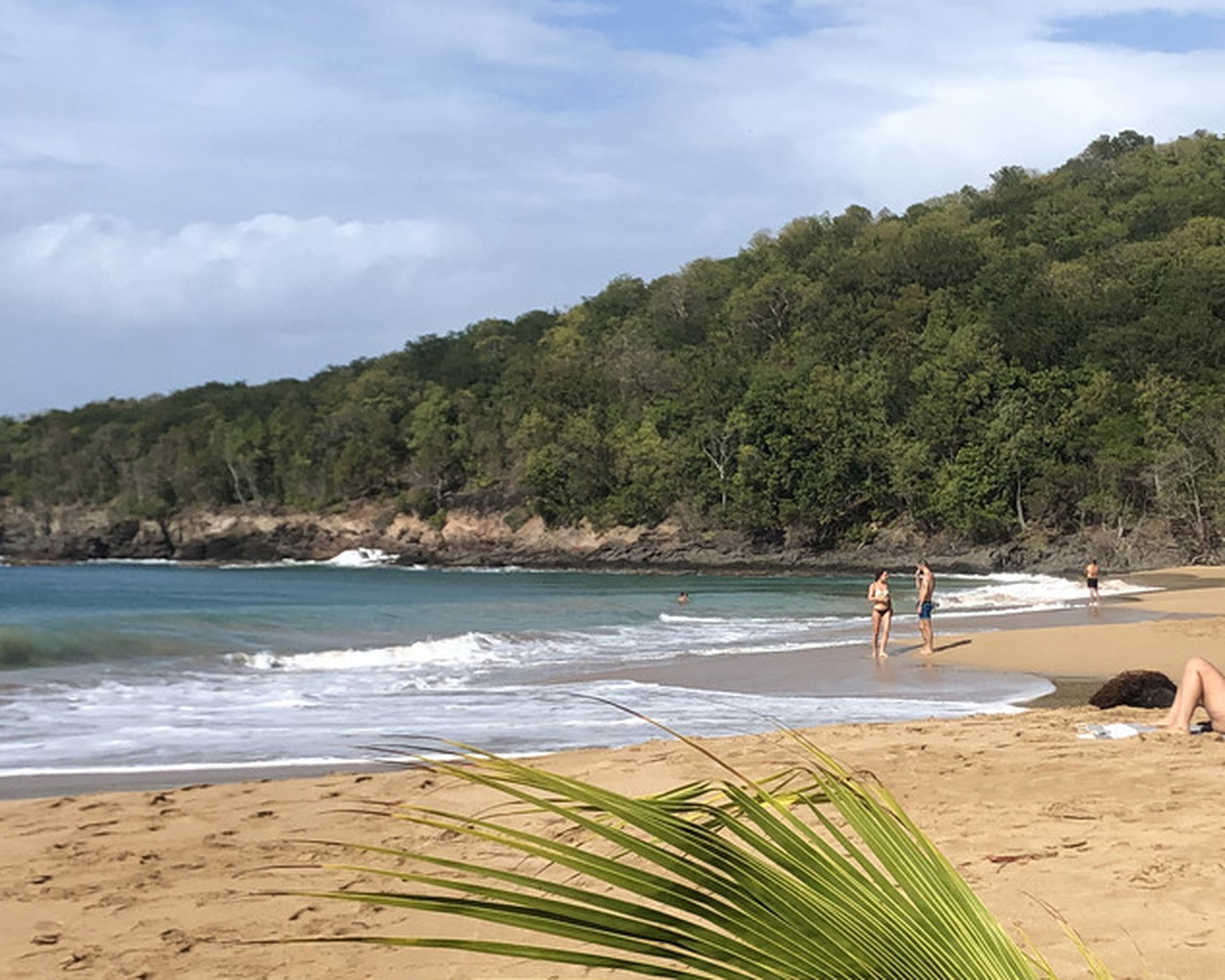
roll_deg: +0.2
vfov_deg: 22.1
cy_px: 601
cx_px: 669
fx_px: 2501
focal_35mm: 69
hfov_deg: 27.5
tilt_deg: -1.5
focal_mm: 4
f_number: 1.8
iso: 20
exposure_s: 1/3205
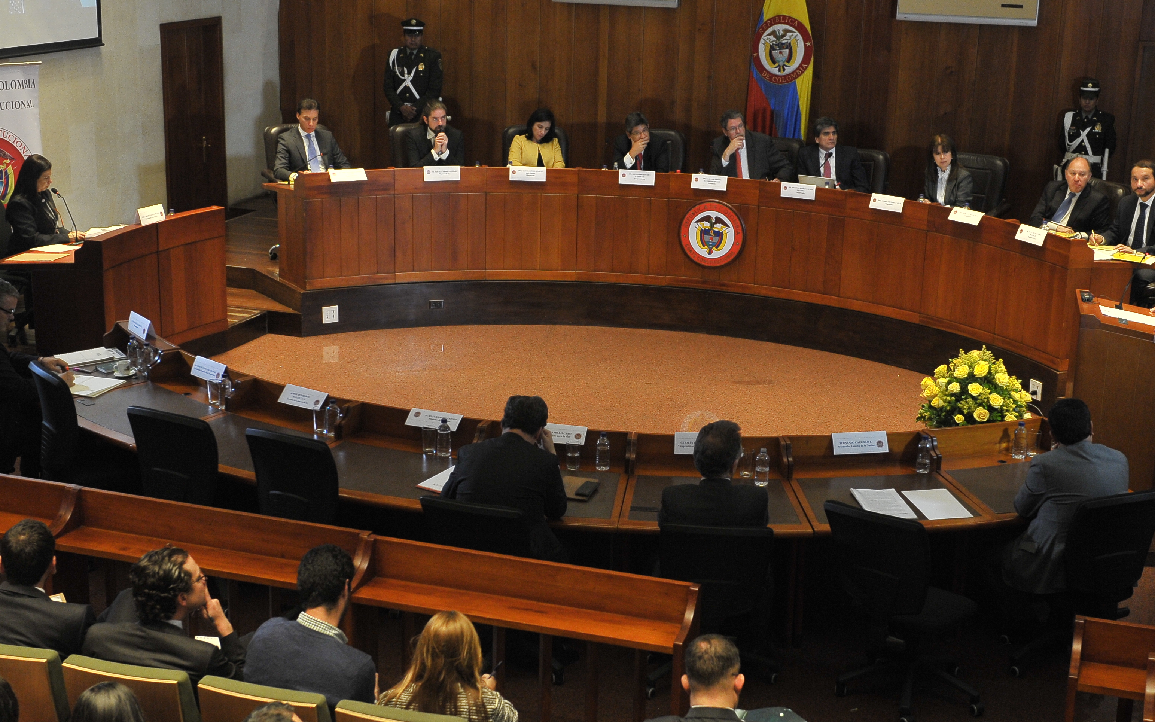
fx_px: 1857
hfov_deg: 34.5
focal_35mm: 59
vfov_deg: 22.0
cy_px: 384
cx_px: 626
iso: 2000
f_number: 3.5
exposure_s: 1/200
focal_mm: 42
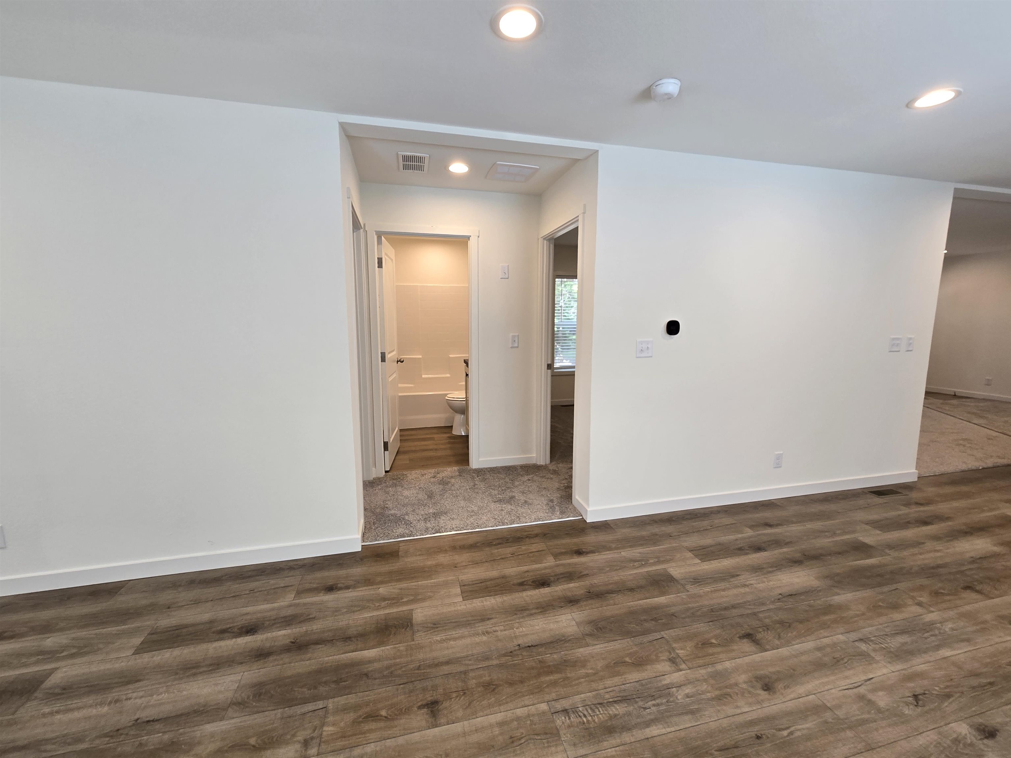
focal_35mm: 13
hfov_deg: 106.2
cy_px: 379
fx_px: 380
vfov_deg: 89.9
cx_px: 506
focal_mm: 2.2
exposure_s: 1/60
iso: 50
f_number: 2.2
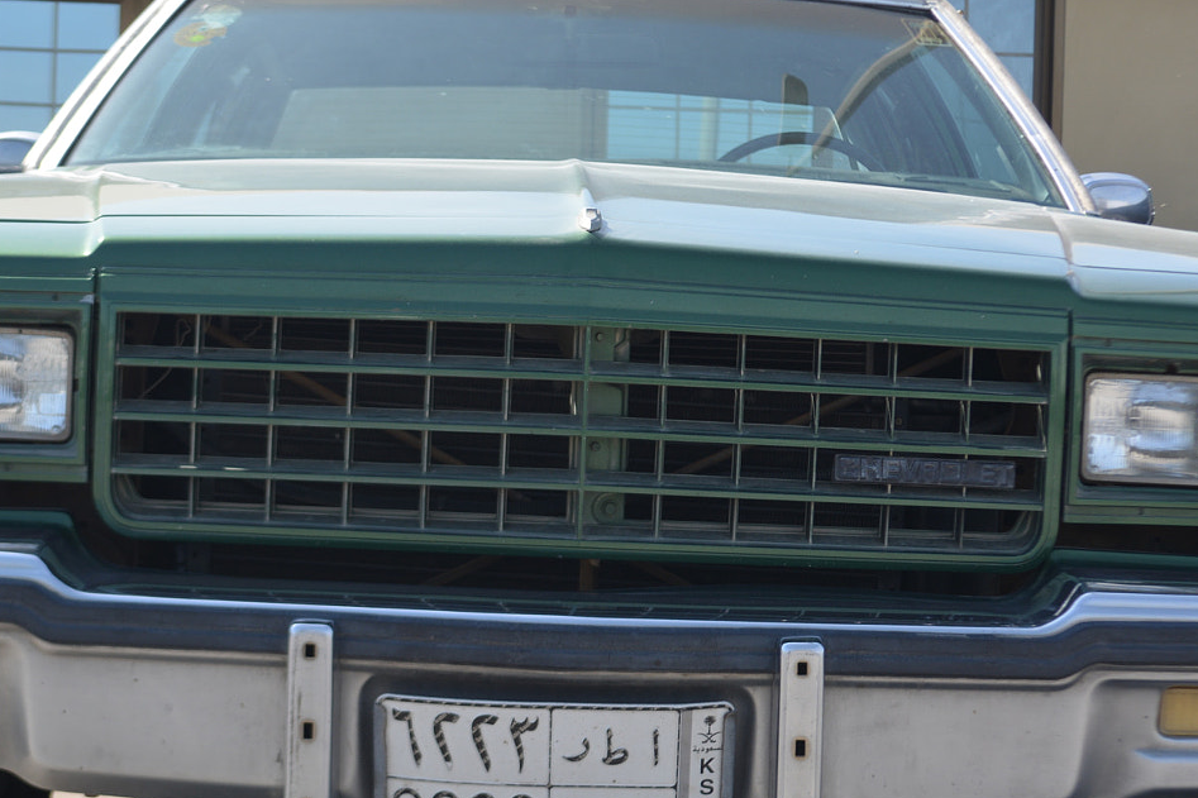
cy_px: 458
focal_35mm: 76
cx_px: 619
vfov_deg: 17.9
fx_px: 2529
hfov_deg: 26.7
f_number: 4.5
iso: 100
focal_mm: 30
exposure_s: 1/400
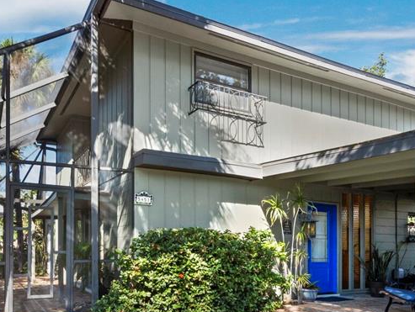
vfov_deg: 46.3
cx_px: 162
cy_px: 241
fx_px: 348
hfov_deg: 61.0
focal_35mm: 29
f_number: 11
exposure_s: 1/50
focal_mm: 7
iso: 200
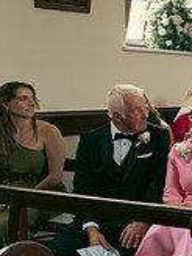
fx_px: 629
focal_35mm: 85
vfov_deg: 23.0
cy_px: 151
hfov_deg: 13.6
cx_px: 429
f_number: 3.5
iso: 1250
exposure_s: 1/200
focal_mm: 25
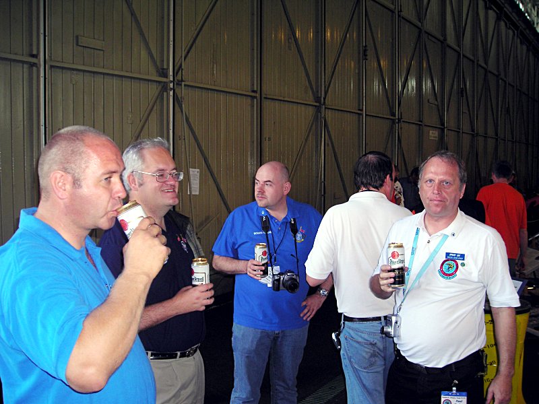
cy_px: 202
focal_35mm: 38
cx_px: 270
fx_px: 592
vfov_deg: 37.7
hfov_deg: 49.0
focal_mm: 6.3
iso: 61
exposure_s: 1/60.1
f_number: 3.2
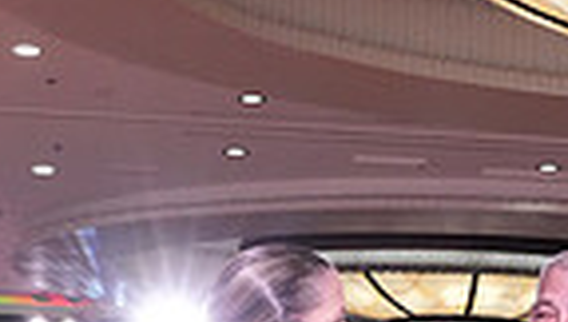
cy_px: 702
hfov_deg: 17.3
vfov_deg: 9.1
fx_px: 1856
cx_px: 421
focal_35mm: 123
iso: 5000
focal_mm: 29
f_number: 5.6
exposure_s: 1/320
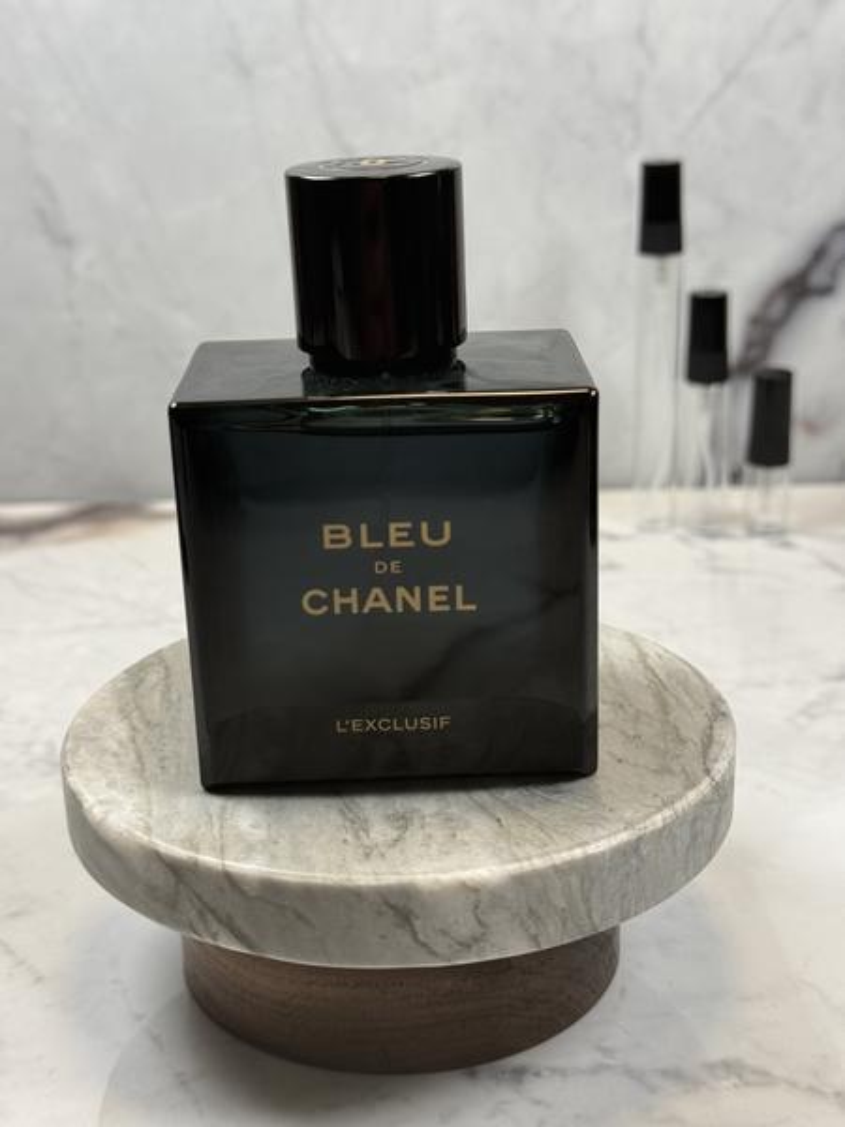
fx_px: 1562
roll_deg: +1.0
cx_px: 422
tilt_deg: -18.2
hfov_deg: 30.3
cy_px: 564
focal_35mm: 48
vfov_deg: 39.7
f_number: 1.78
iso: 125
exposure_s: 1/120
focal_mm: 6.76
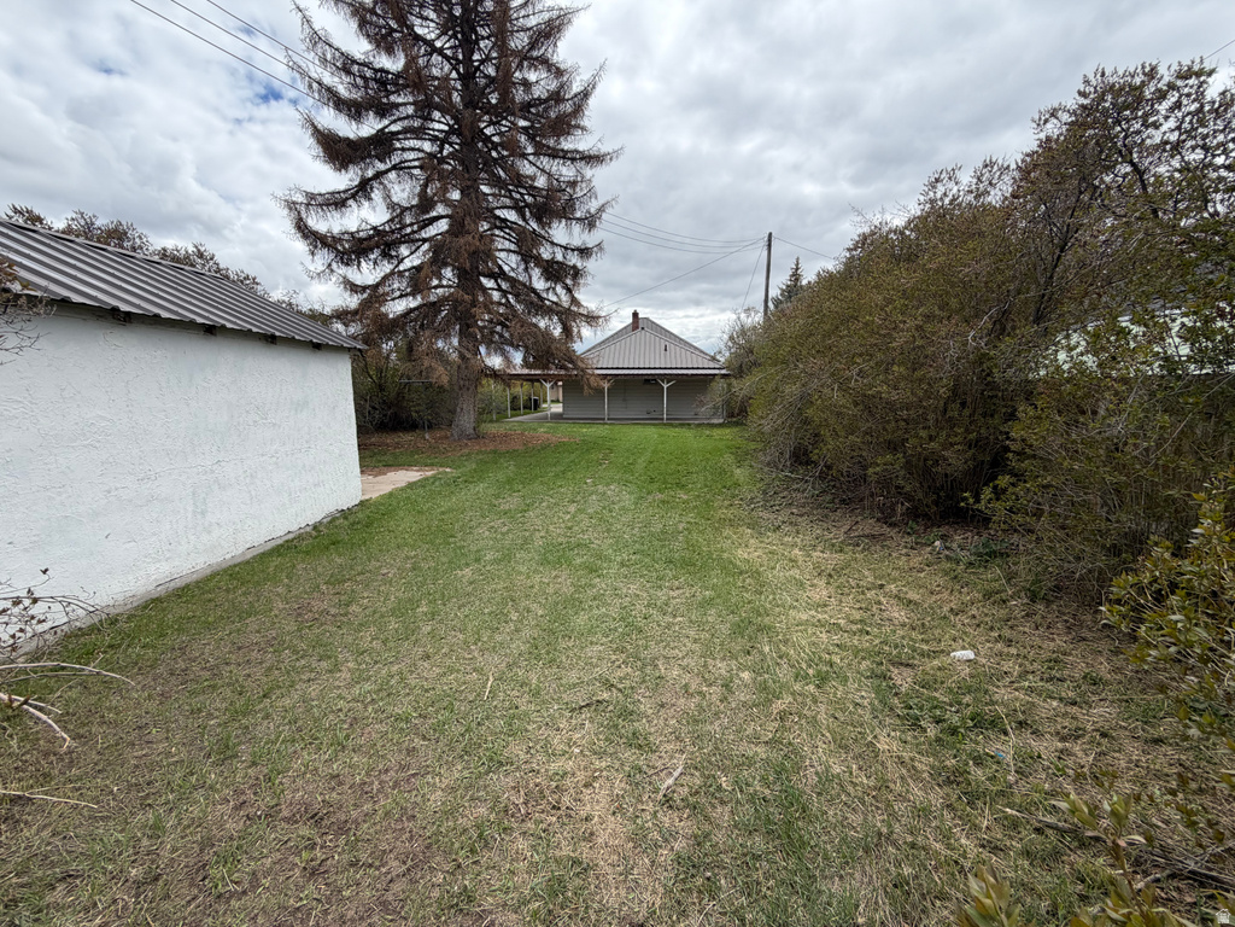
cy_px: 464
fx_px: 499
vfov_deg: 85.7
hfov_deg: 102.1
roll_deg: +1.6
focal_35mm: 14
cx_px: 618
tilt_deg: -8.1
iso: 25
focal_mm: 2.22
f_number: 2.2
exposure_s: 1/809
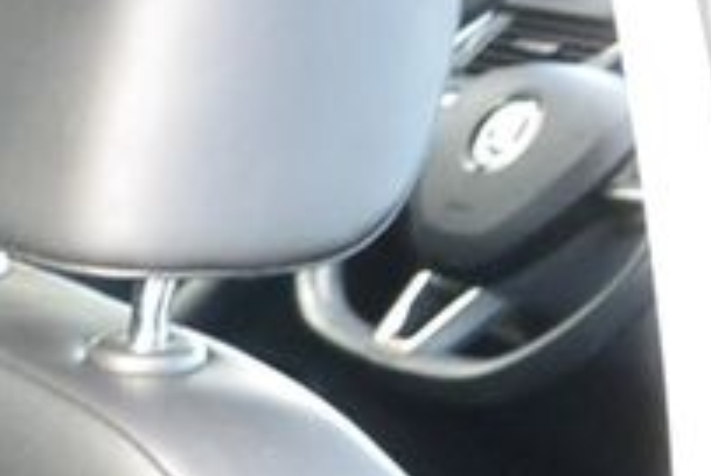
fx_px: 2690
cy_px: 1122
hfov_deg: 12.8
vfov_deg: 9.1
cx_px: -788
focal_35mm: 136
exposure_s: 1/30
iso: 400
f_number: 3.5
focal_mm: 10
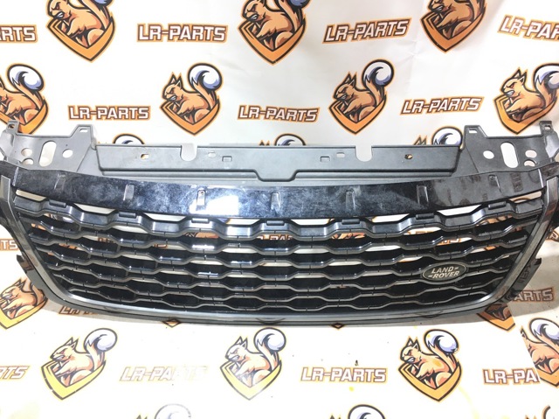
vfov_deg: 48.2
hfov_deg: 61.7
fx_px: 468
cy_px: 210
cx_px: 280
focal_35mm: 29
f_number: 2.2
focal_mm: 4.15
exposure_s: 1/33
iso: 50
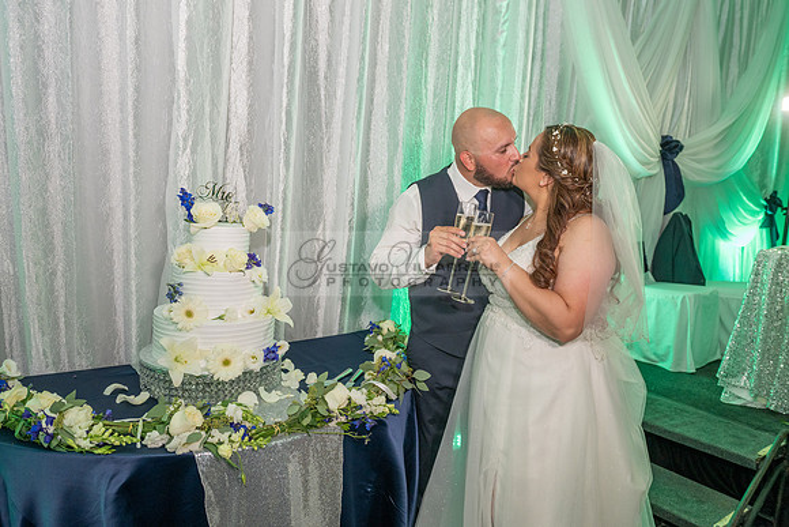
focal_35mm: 27
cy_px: 264
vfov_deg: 48.0
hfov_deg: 67.4
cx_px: 394
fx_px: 592
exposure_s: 1/200
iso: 1600
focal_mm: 27
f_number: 4.5
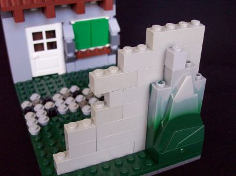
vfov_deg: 32.1
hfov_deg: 42.1
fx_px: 306
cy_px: 88
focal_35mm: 45
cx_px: 118
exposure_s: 1/35.4
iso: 160
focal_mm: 7.6
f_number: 3
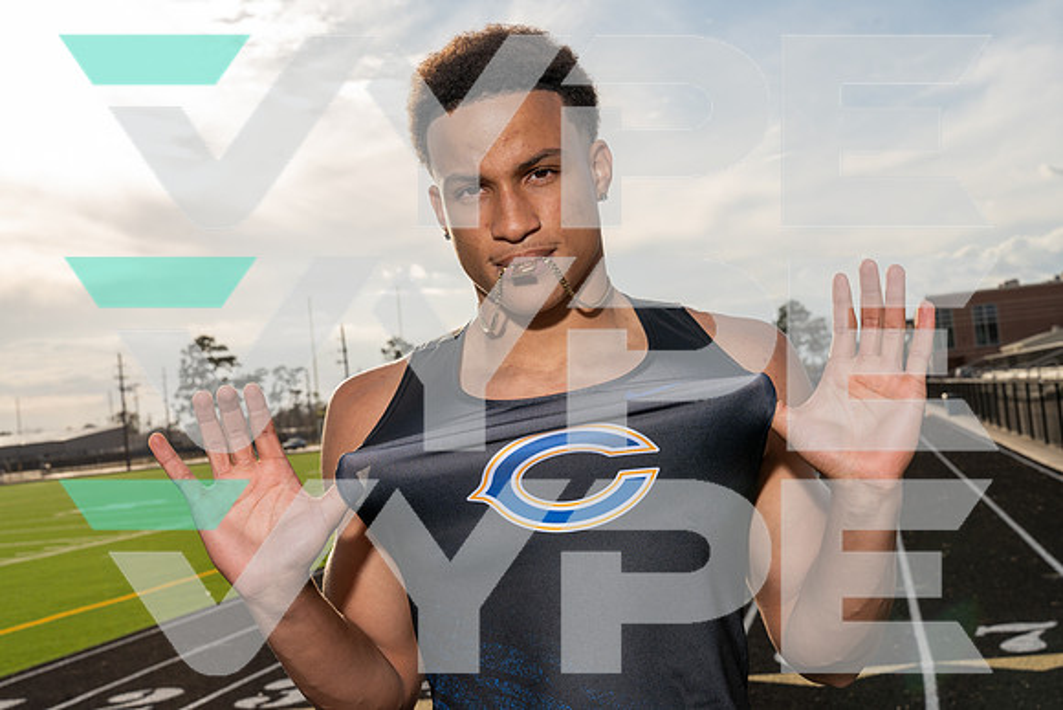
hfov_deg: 39.6
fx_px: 1477
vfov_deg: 27.0
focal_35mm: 50
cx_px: 532
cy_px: 355
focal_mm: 50
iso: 160
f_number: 10
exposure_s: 1/250
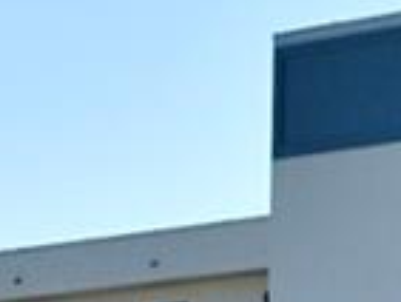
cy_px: 897
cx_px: -552
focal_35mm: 587
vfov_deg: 2.5
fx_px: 6806
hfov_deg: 3.3
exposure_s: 1/1000
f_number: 8
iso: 220
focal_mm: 56
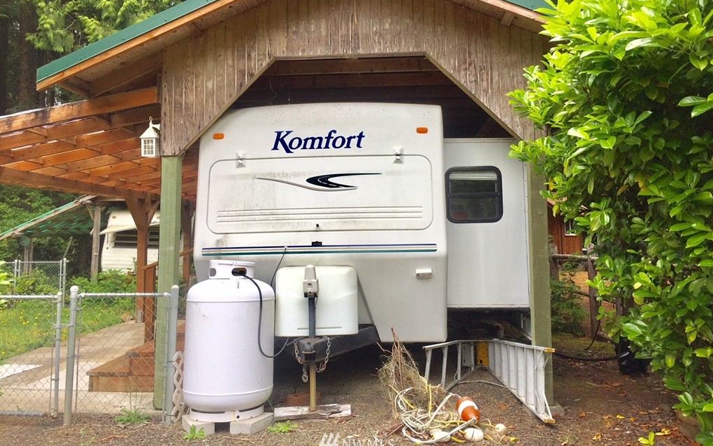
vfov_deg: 40.6
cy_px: 198
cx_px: 358
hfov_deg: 61.2
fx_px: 603
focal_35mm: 31
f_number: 2.2
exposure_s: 1/760
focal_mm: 4.15
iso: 32
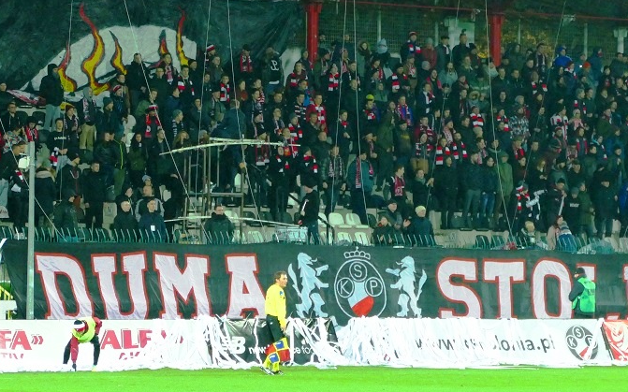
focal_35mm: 243
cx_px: 382
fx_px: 4158
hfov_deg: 8.6
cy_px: 200
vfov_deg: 5.4
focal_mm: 50.69
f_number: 3.9
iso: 1600
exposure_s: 1/200
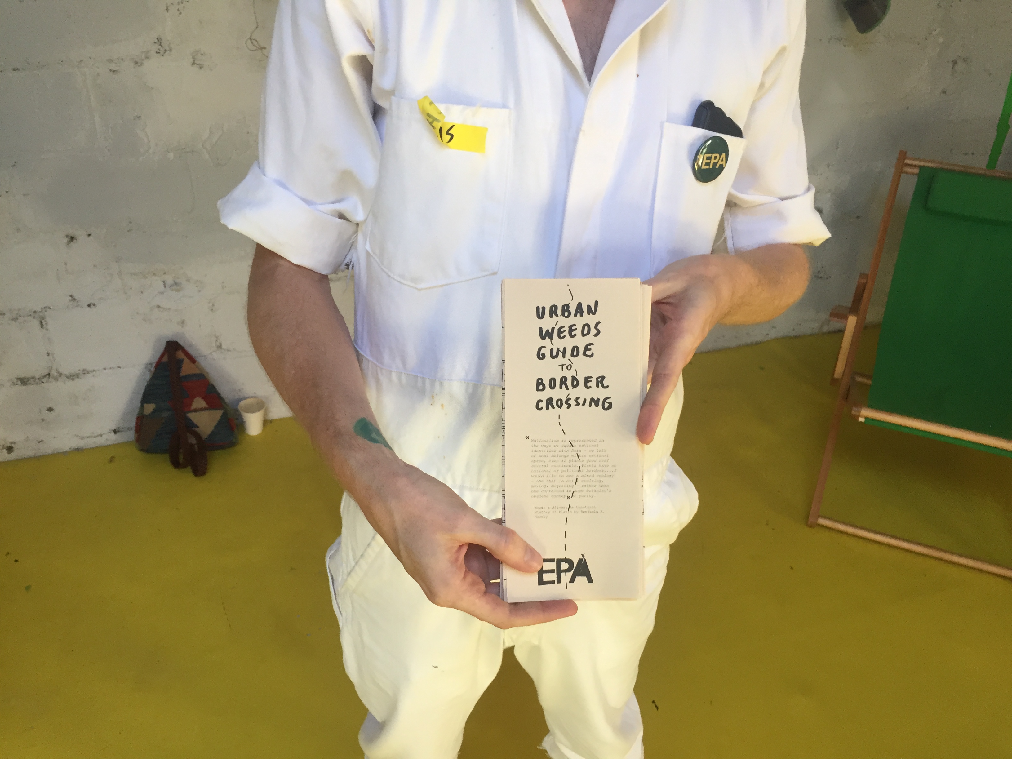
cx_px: 506
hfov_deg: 61.7
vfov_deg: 48.2
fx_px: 848
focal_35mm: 29
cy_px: 380
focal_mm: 4.15
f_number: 2.2
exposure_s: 1/30
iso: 40
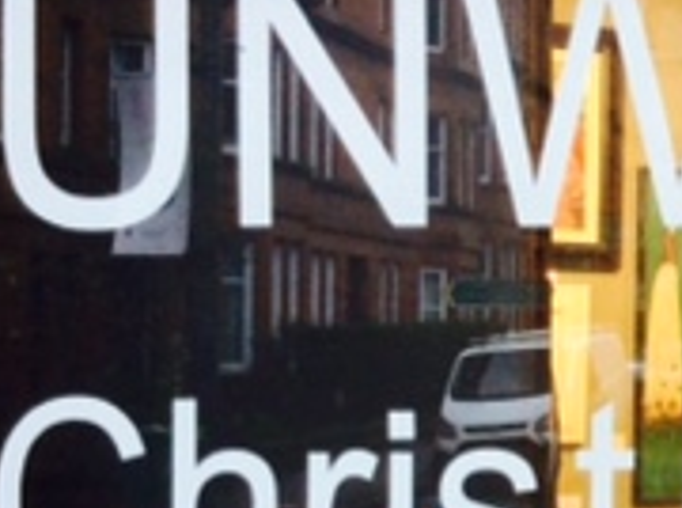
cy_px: 318
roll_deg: -0.1
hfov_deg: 15.9
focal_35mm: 114
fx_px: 2240
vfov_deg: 12.9
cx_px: 1015
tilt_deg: -0.4
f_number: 2.4
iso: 32
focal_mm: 3.3
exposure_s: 1/24
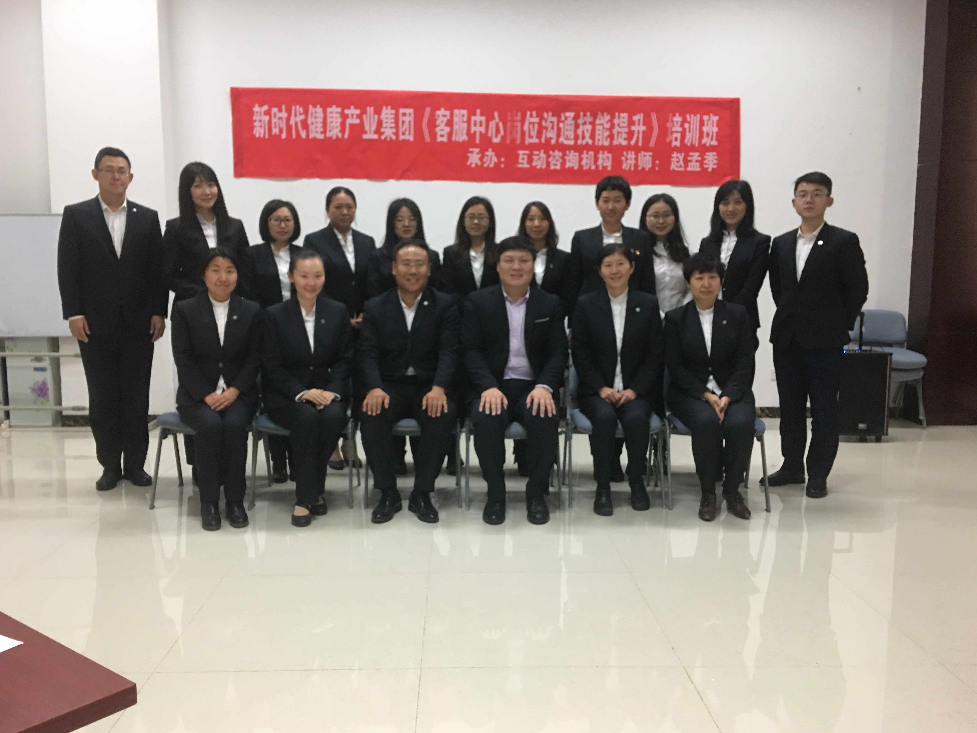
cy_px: 374
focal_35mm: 30
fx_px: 847
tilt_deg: -4.5
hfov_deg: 60.0
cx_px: 493
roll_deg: -0.8
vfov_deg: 46.8
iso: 100
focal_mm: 4.15
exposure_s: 1/17
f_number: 2.2
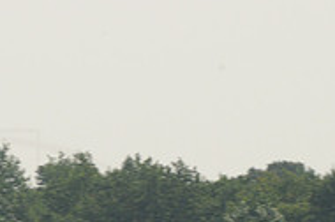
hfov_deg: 2.0
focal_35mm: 1052
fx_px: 9773
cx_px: -109
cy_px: 279
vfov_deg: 1.3
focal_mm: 230
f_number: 22
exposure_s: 1/320
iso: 500
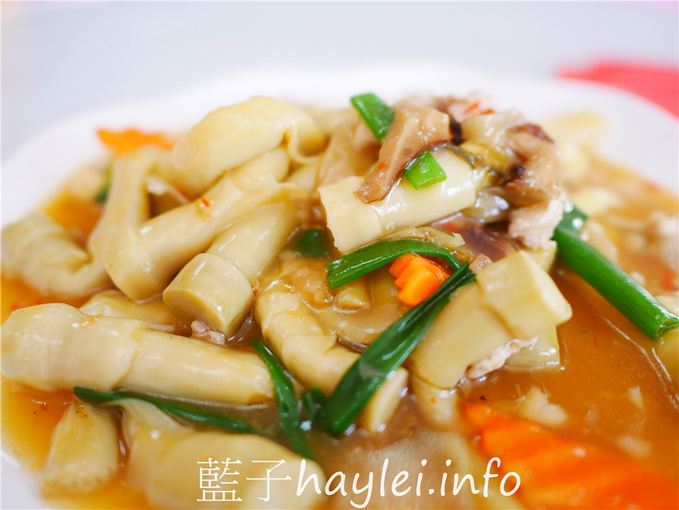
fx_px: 588
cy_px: 255
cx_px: 340
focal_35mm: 30
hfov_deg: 60.0
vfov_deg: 46.8
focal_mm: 15
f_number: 1.7
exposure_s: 1/125
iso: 200
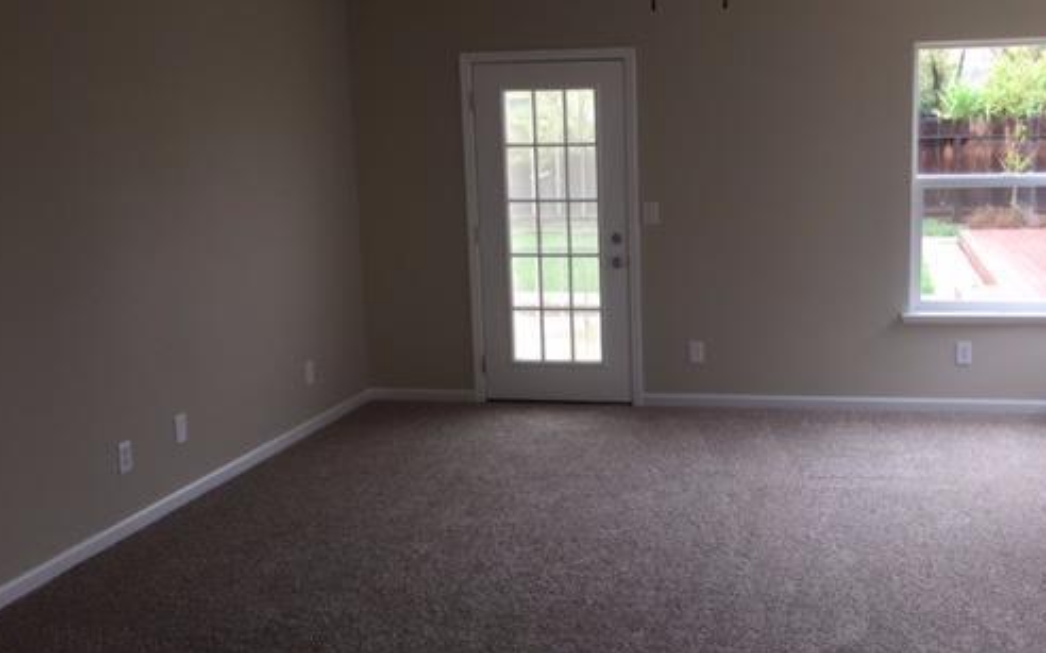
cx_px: 665
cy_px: 304
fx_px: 1140
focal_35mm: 40
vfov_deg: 31.9
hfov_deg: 48.7
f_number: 2.2
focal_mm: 4.15
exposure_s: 1/60
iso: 40
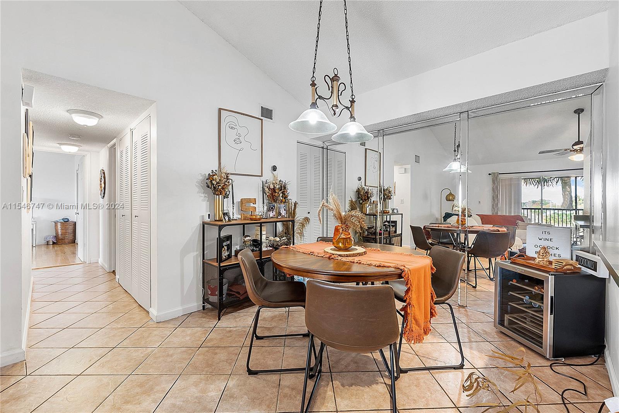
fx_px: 258
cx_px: 310
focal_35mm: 15
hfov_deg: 100.4
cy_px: 206
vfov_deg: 77.3
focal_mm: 10
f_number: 9
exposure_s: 1/1.67
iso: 250
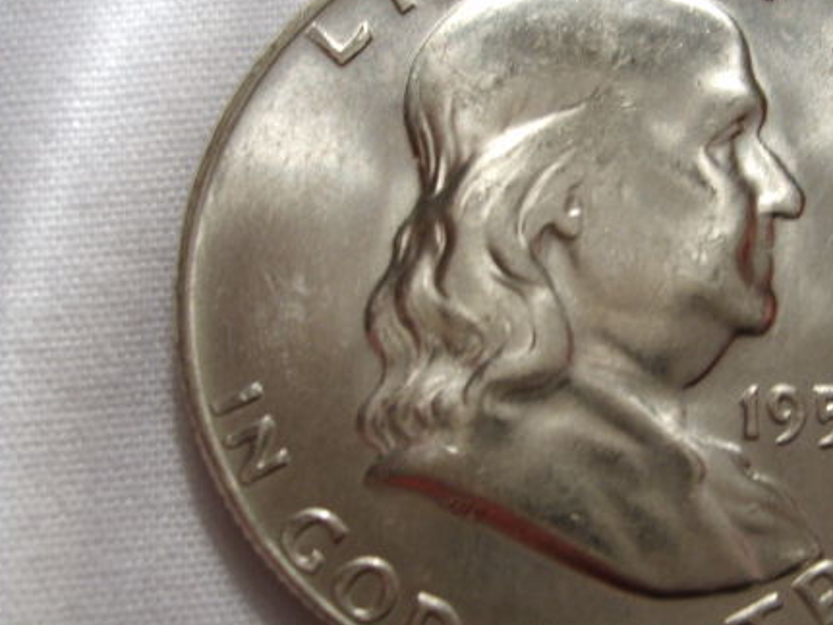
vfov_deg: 28.0
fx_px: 1251
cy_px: 296
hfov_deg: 36.1
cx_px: 605
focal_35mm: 52
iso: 56
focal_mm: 5.8
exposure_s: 1/30
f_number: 2.8
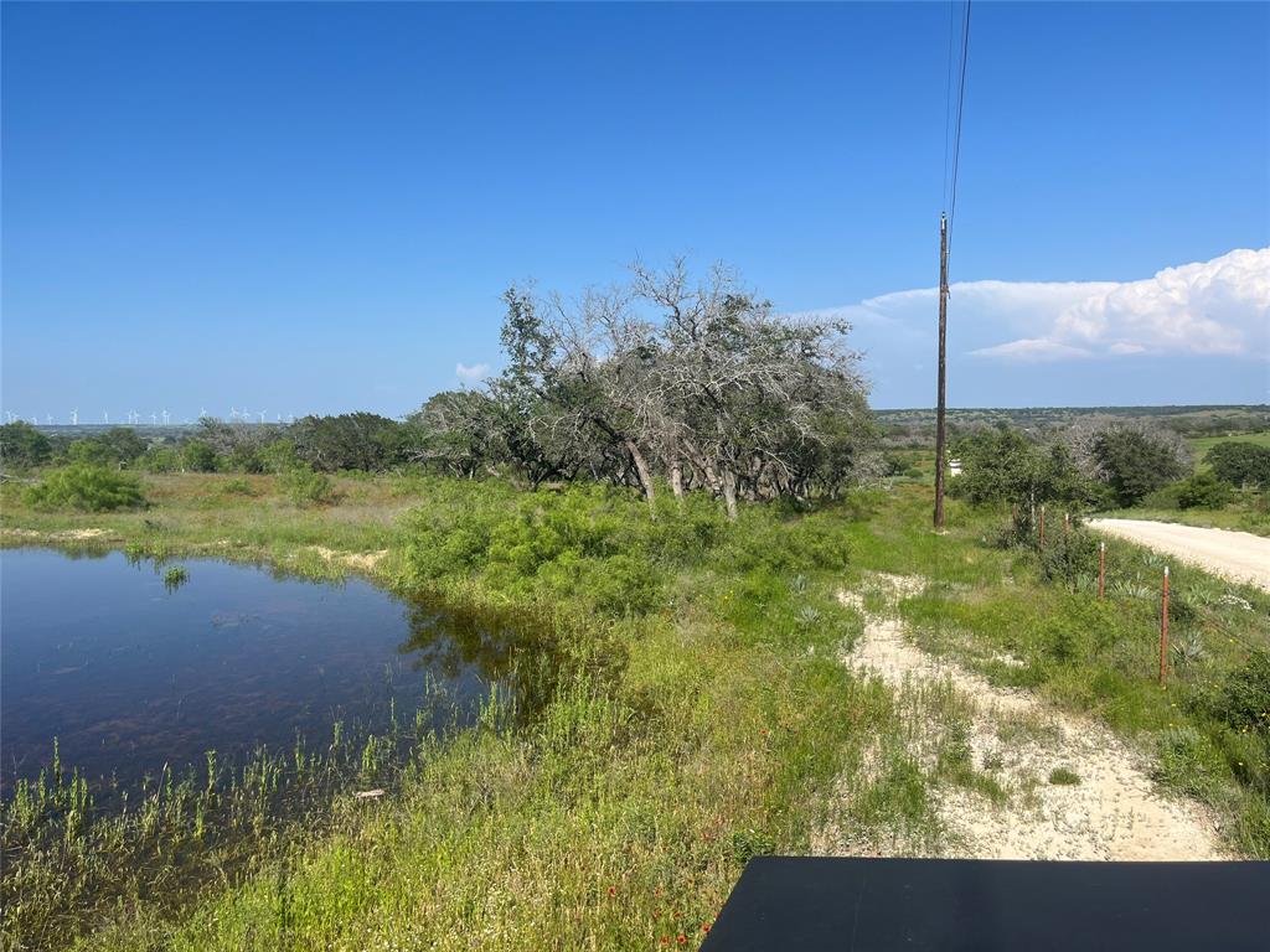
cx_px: 635
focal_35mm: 26
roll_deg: +1.0
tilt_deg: -4.5
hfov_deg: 67.3
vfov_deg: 53.1
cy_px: 476
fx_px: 954
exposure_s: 1/3876
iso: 50
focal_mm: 5.1
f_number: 1.6
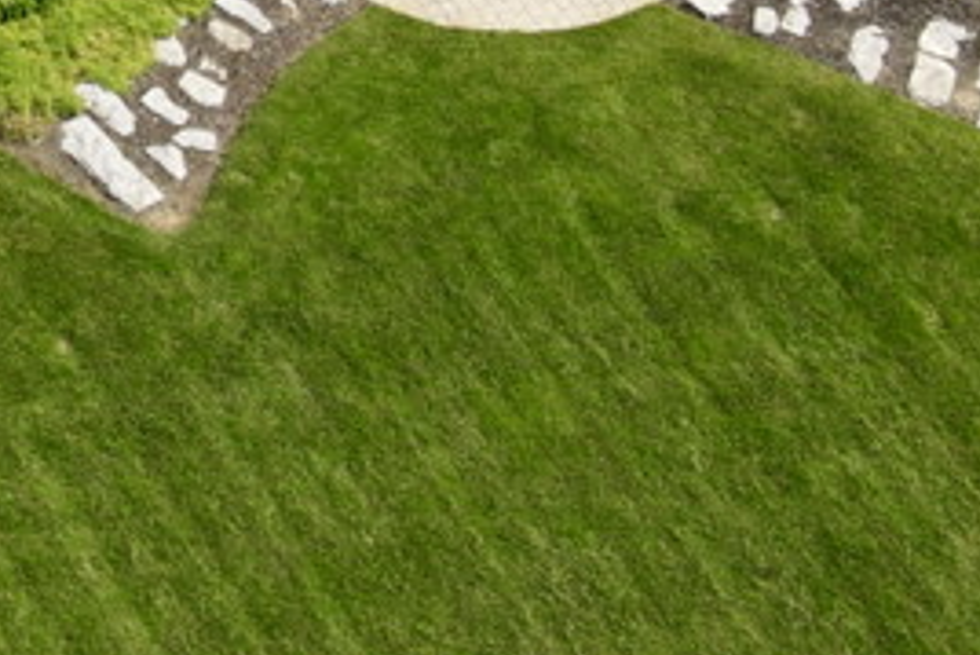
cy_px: -549
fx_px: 4058
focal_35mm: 149
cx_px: -453
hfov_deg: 13.1
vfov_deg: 8.8
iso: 100
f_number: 2.8
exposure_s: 1/320
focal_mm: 4.5
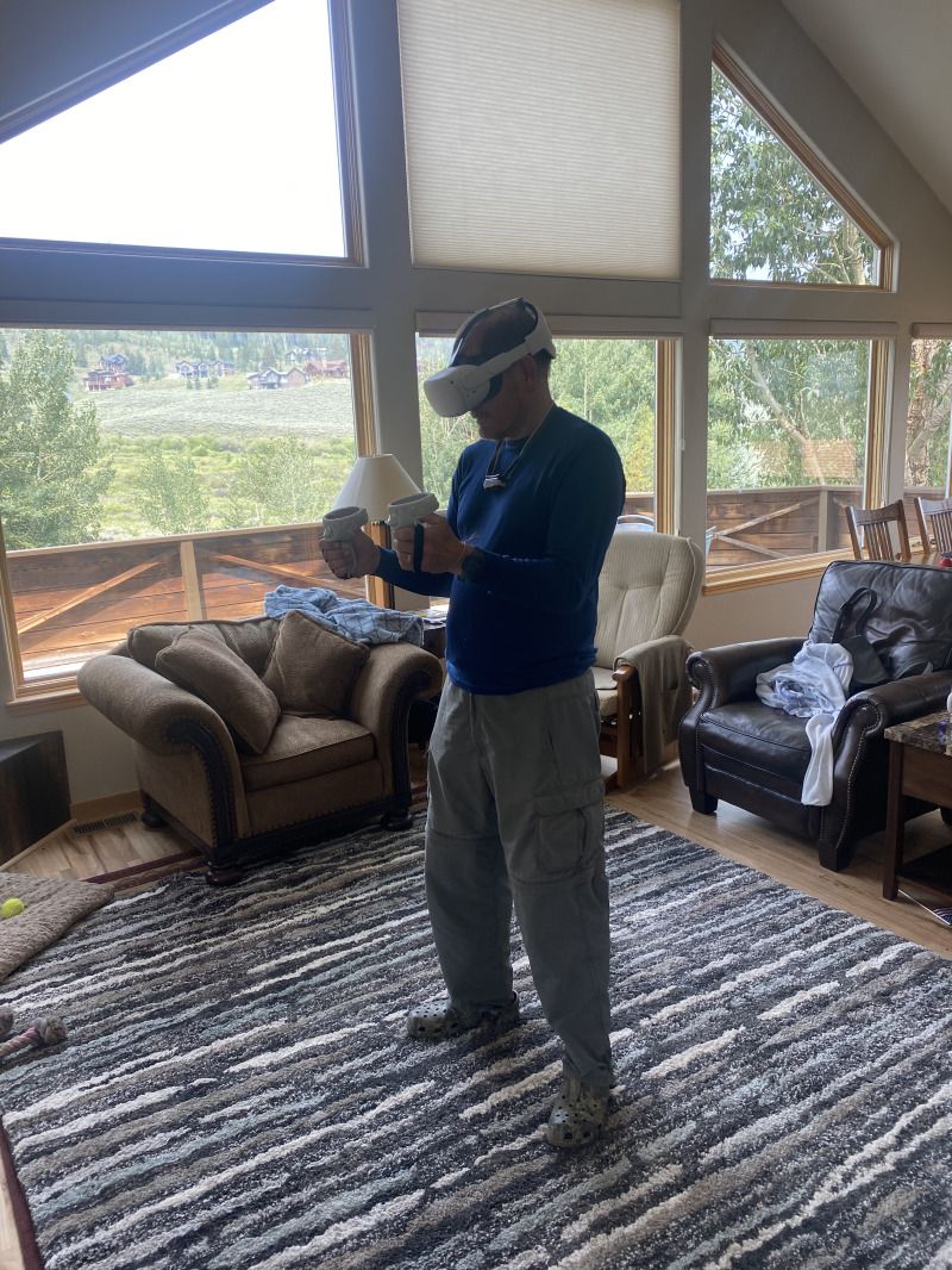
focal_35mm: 26
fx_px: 953
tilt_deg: -11.9
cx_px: 476
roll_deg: +3.2
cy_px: 635
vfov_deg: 67.3
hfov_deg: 53.1
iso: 32
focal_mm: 4.25
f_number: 1.8
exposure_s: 1/132
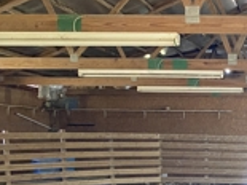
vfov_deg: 21.4
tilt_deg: -4.6
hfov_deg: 26.2
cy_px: 167
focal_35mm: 67
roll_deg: -0.9
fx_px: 478
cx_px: 288
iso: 500
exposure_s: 1/40
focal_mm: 4.25
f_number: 1.8
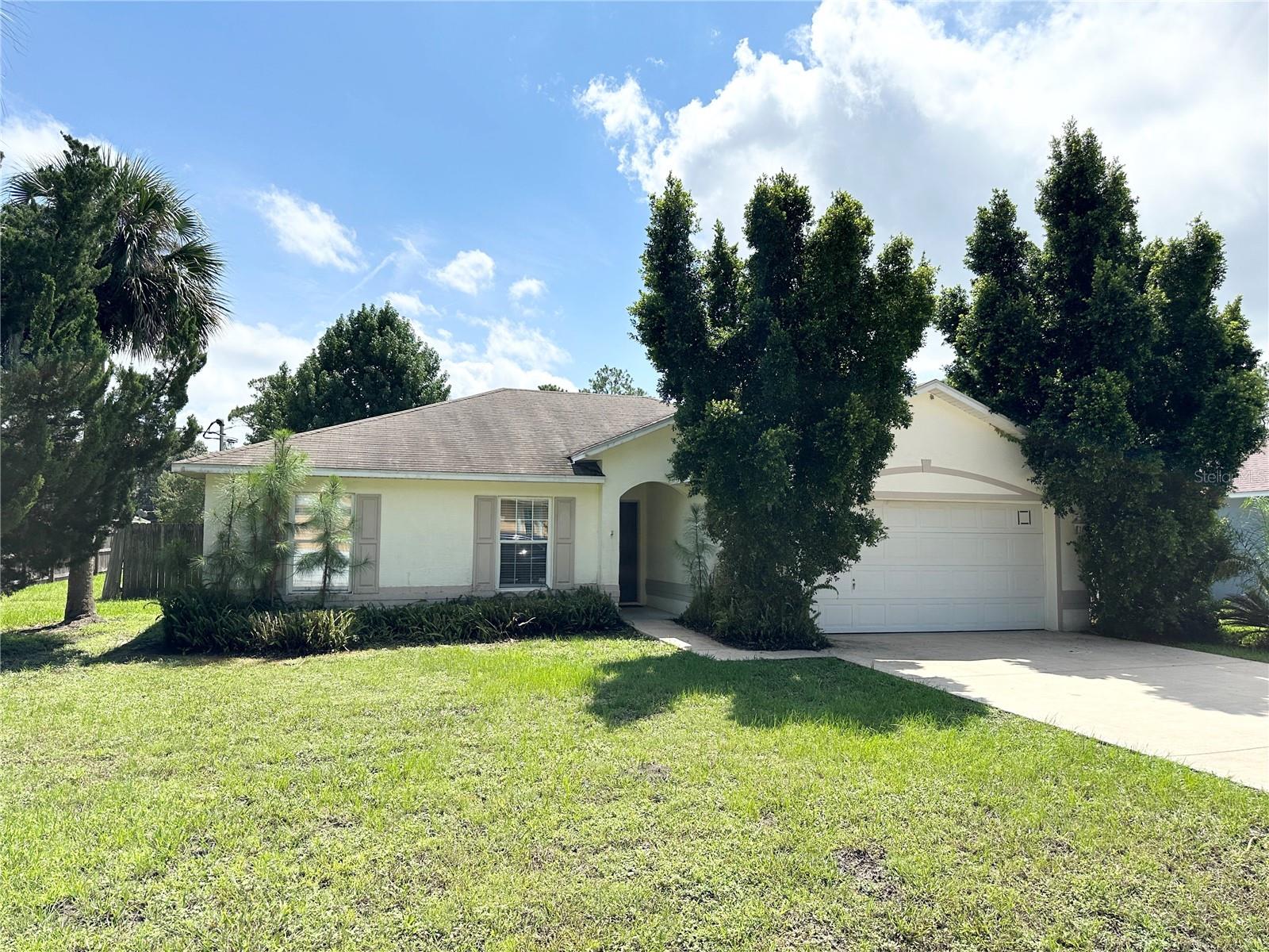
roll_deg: -0.5
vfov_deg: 56.8
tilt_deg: +3.5
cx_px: 634
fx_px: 880
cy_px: 476
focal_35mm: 24
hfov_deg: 71.6
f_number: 1.78
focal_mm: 6.86
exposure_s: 1/5848
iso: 80
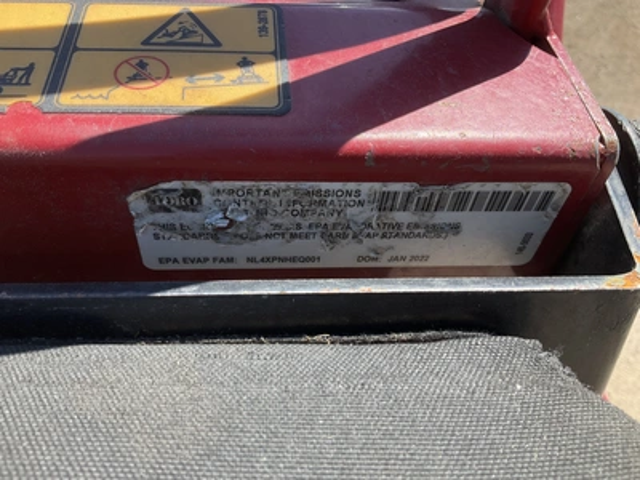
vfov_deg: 48.2
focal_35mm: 29
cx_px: 320
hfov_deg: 61.7
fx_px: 536
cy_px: 240
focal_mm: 3
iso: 25
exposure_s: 1/1098
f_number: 1.8
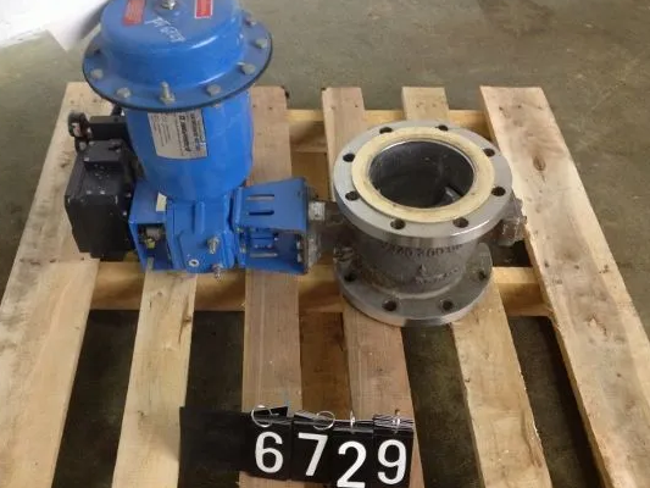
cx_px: 274
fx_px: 789
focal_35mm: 42
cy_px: 244
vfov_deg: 34.4
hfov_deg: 44.6
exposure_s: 1/20
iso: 250
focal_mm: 4.28
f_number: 2.4
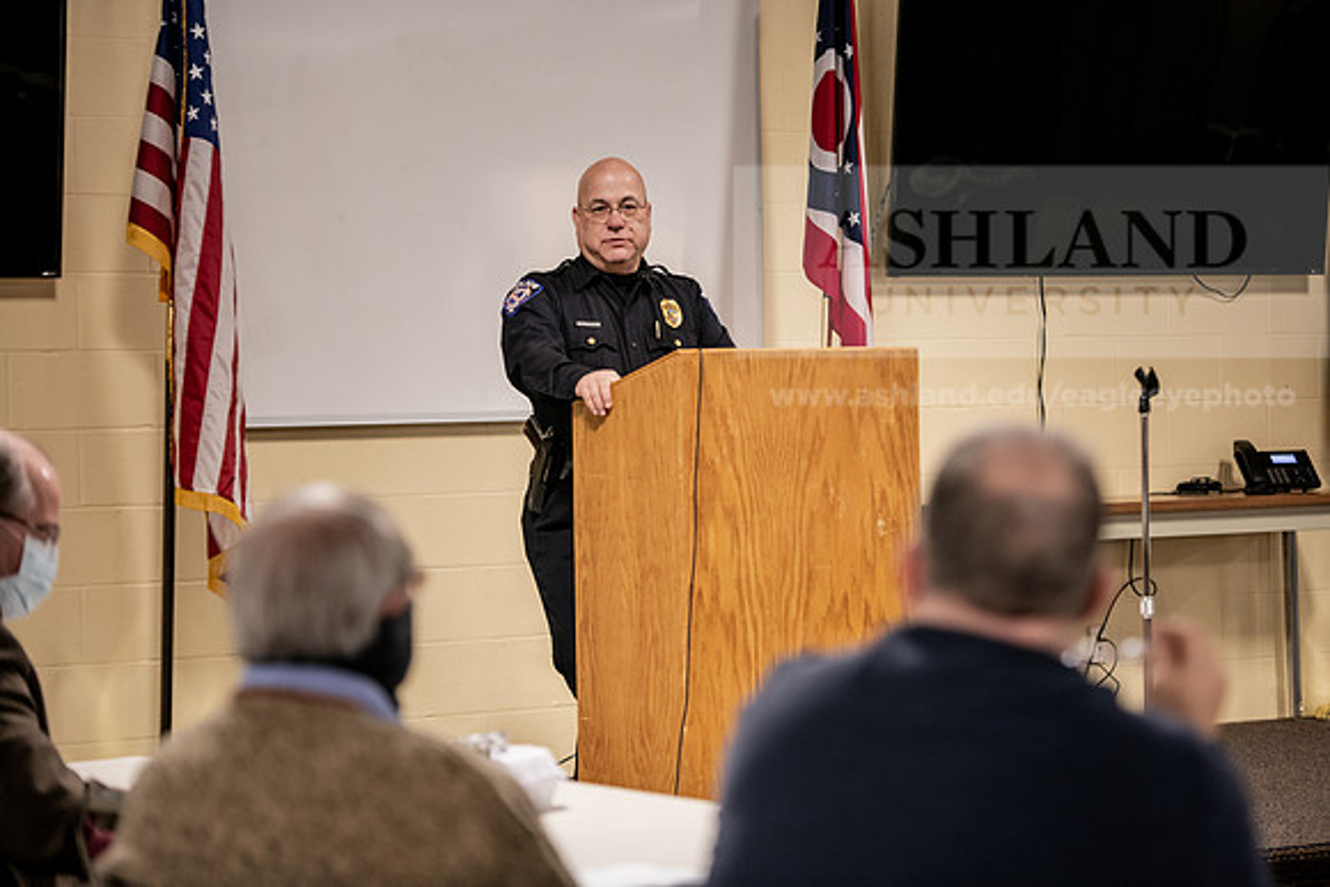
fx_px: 4139
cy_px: 444
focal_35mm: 112
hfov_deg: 18.3
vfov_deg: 12.2
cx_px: 665
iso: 2000
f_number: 3.2
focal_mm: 112
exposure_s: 1/200
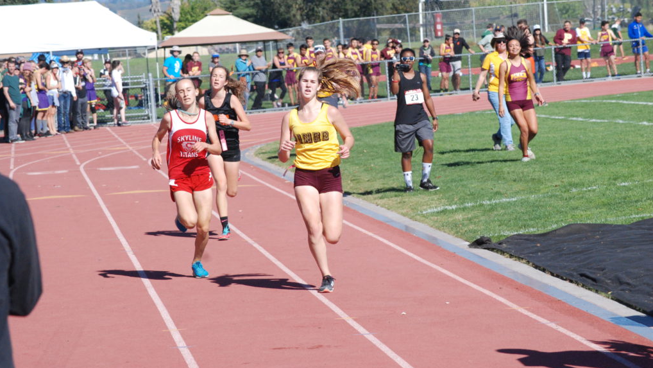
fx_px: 3013
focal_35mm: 174
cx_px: 326
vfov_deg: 7.0
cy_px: 153
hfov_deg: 12.4
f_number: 10
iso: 1000
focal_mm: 110
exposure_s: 1/1600
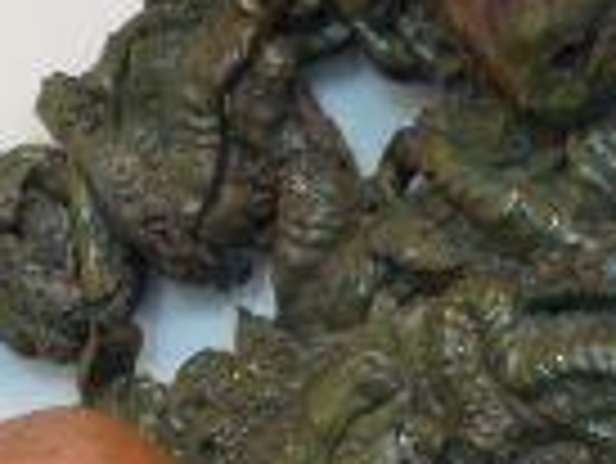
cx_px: 31
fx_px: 2084
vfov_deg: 11.9
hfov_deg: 16.5
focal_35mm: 117
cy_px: 779
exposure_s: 1/60
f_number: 2.8
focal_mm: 4.5
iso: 200
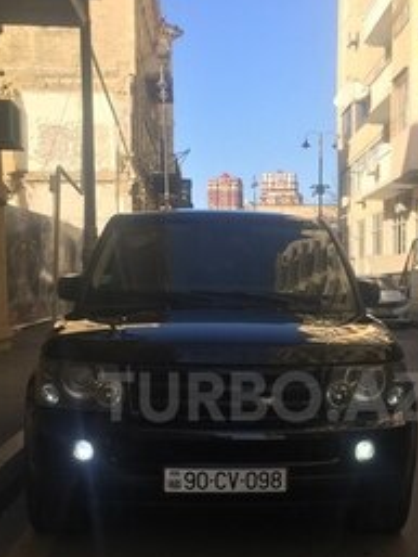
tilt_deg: -6.3
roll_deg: +0.0
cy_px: 397
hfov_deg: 26.0
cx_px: 264
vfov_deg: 33.8
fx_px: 901
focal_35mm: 56
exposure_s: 1/1099
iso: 32
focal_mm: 4.15
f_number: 2.2
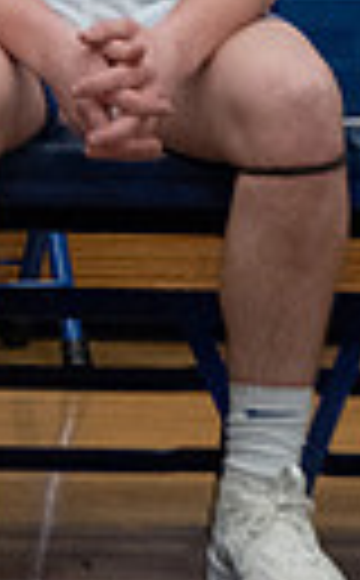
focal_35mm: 611
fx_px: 9645
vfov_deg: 3.4
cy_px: -354
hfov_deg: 2.1
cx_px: -677
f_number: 2.8
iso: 4000
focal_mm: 80
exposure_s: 1/800
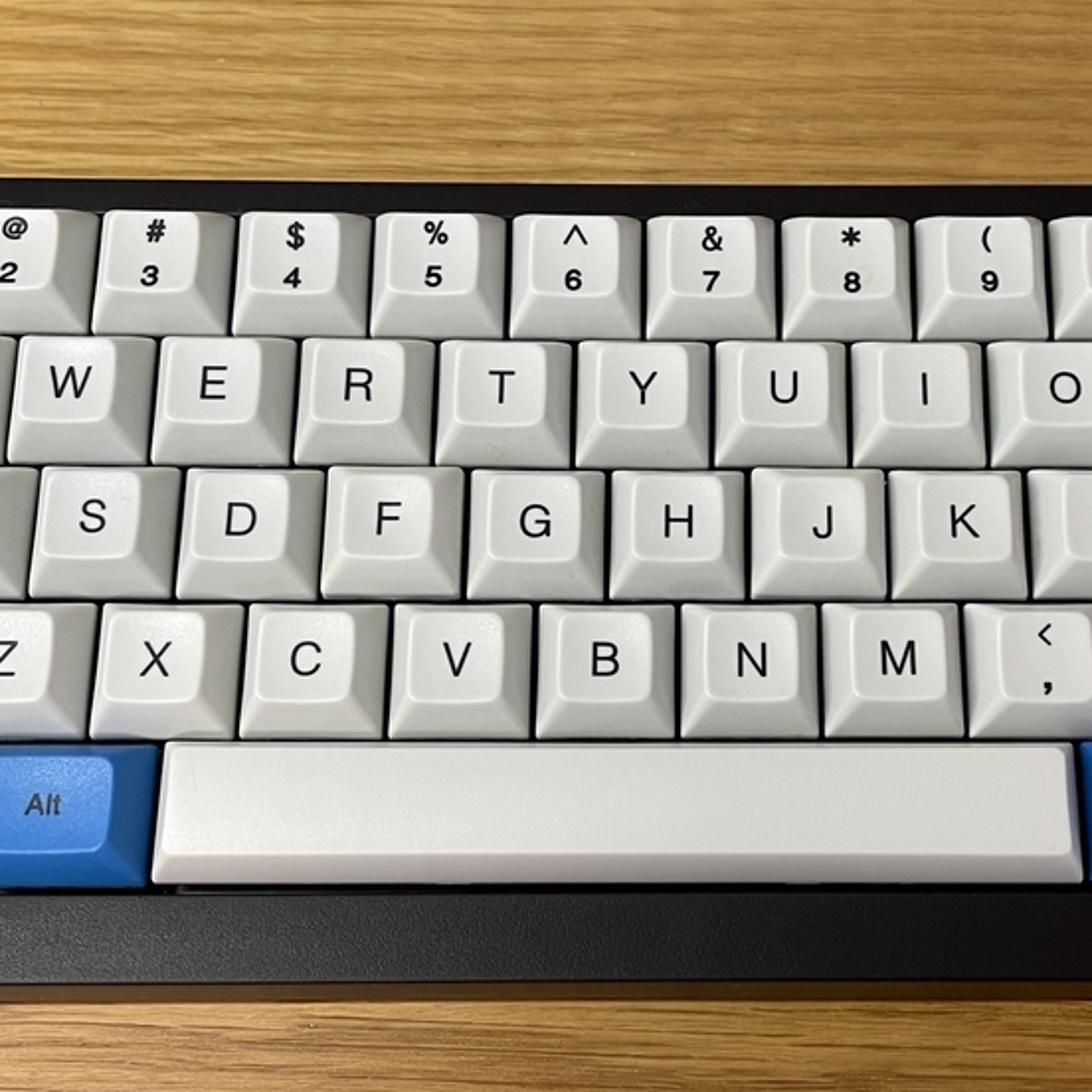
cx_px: 718
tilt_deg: -66.4
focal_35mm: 50
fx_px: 1785
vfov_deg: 34.0
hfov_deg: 33.8
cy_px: 633
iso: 100
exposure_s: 1/50
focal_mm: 4.2
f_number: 1.6
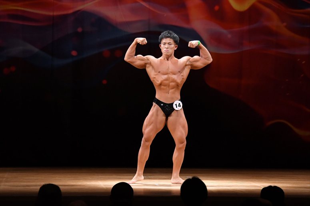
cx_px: 155
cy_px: 103
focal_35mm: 217
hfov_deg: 9.5
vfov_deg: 6.3
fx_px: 1868
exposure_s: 1/400
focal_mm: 145
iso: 4000
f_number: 5.6
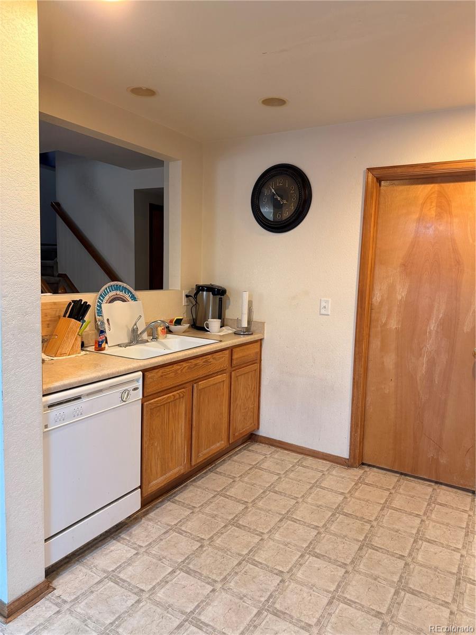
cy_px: 318
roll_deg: -2.1
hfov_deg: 56.8
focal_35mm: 24
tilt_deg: -6.3
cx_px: 238
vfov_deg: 71.6
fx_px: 440
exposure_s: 1/60
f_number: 1.78
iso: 160
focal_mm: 6.76
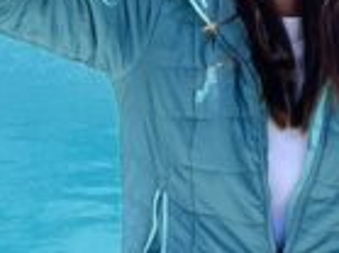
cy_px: -92
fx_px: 1879
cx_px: 302
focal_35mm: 192
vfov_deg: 7.6
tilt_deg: -3.0
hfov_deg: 10.3
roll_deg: +0.5
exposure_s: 1/3745
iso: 50
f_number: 1.6
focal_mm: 5.1
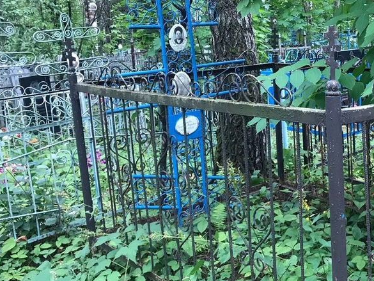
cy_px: 112
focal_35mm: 49
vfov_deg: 29.6
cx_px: 300
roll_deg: +2.5
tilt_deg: -10.2
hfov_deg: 37.5
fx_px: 530
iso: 25
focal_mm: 3.99
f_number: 1.8
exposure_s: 1/33
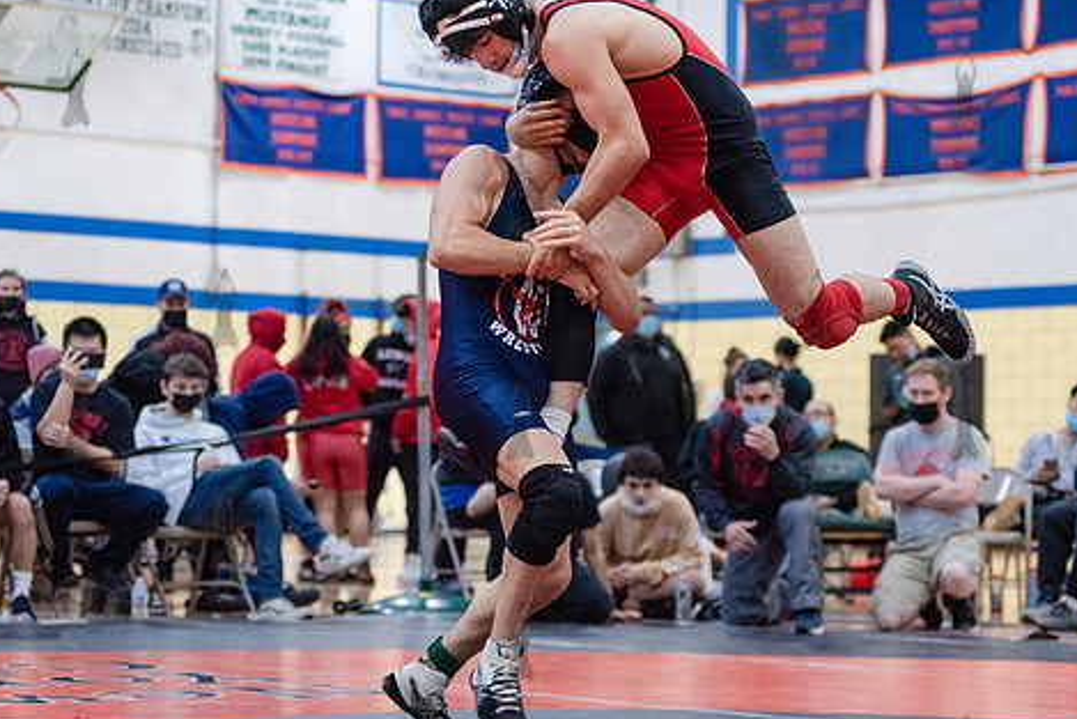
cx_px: 519
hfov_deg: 20.6
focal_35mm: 99
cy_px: 419
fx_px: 2962
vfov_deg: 13.8
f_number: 3.5
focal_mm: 80
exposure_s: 1/400
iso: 4000
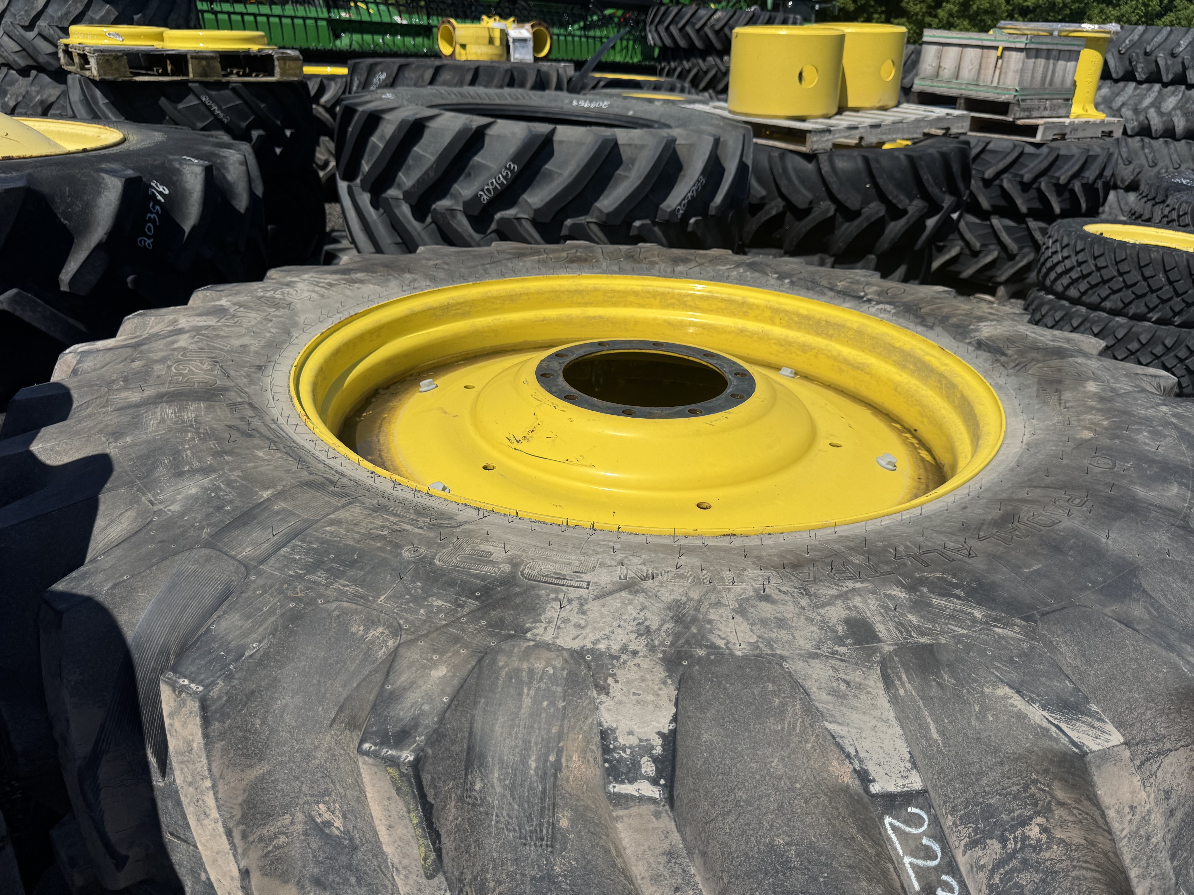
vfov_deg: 54.9
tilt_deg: -21.9
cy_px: 436
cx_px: 610
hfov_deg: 69.4
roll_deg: -2.1
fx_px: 862
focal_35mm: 25
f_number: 1.78
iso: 80
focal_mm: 6.76
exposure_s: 1/7937
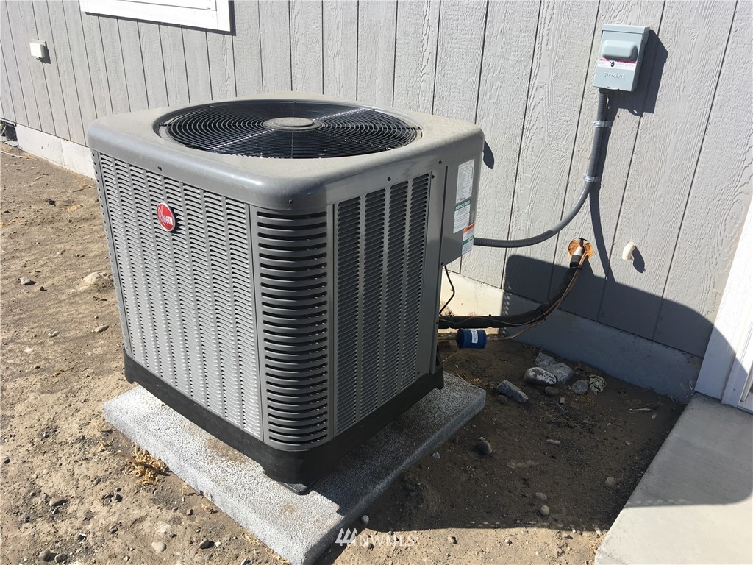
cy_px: 282
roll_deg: -2.1
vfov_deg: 48.2
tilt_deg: -25.2
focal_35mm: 29
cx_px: 376
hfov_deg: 61.7
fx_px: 631
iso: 25
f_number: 2.2
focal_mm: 4.15
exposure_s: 1/1131
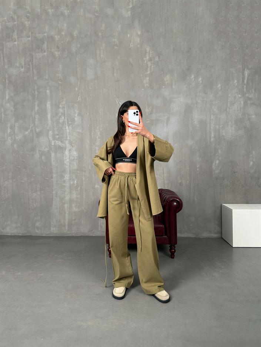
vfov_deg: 71.6
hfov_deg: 56.8
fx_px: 241
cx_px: 130
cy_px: 174
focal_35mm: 24
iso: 160
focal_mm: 6.76
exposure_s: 1/121
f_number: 1.78
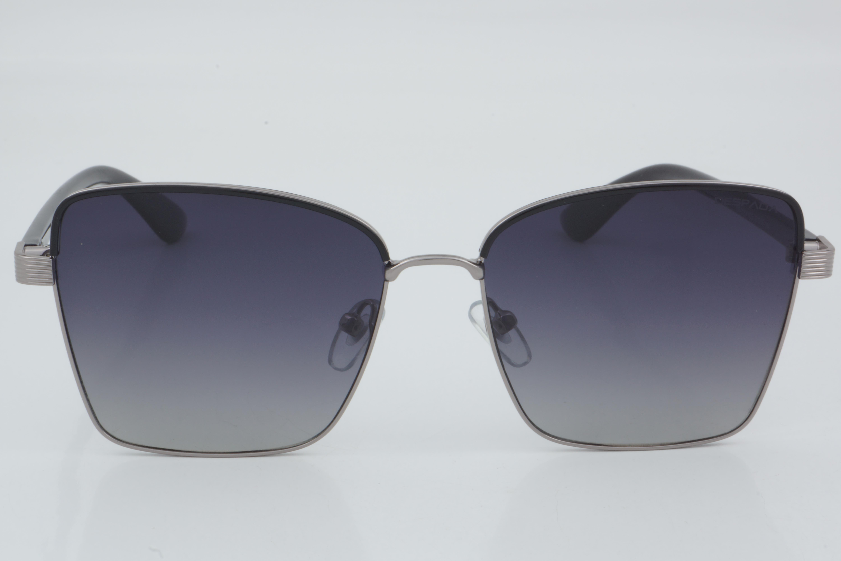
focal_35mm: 82
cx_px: 420
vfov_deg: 16.6
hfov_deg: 24.6
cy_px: 280
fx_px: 1927
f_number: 32
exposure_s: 1/3
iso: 100
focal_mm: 55
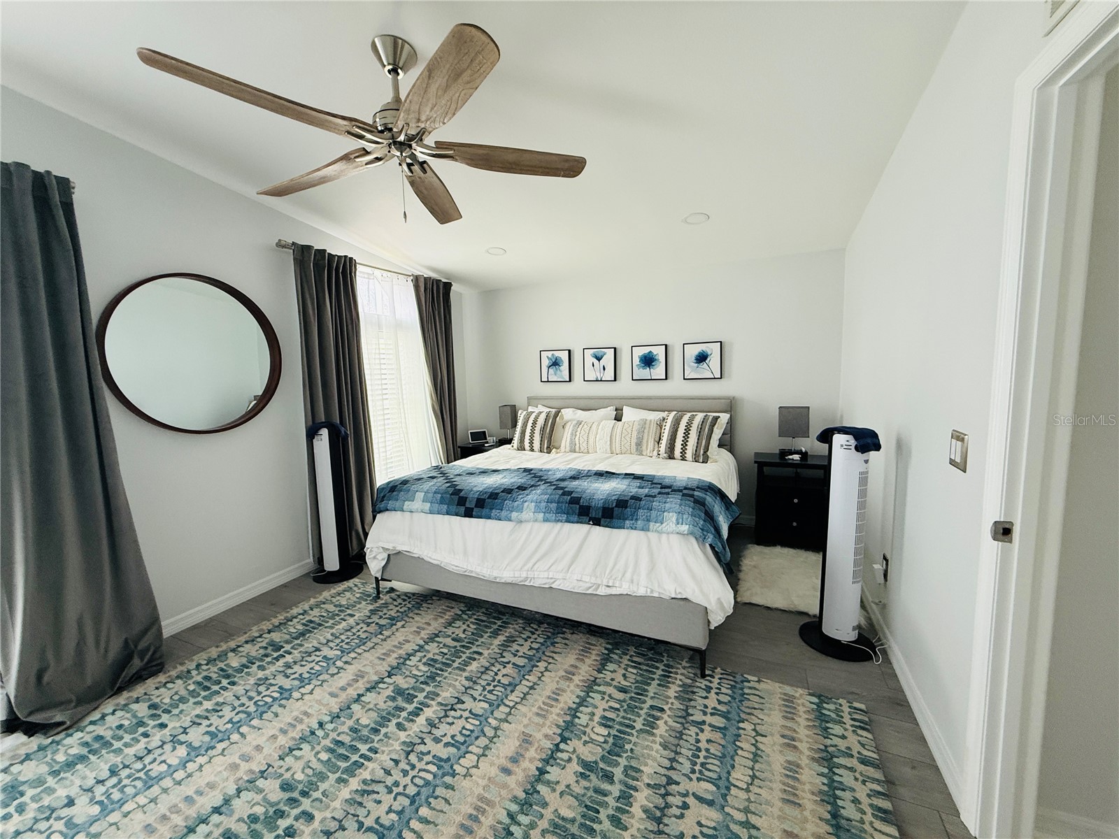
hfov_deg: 102.1
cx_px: 560
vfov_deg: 85.7
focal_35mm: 14
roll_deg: +2.1
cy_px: 420
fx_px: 453
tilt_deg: -5.3
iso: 160
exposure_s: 1/99
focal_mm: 2.22
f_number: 2.2
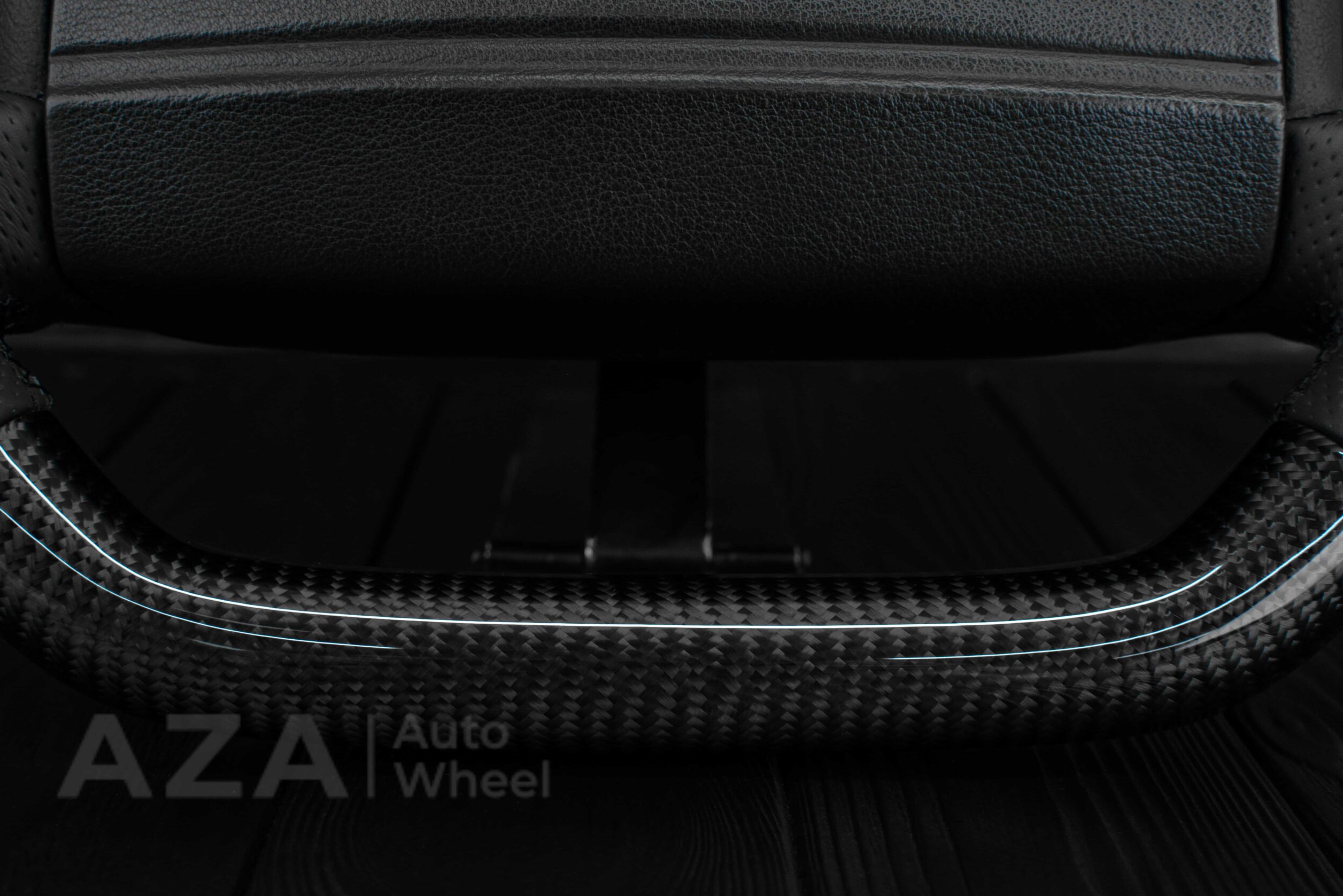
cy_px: 454
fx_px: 1996
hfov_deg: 37.2
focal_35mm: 54
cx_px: 660
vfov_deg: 25.3
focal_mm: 35
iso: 500
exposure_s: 1/125
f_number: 6.3
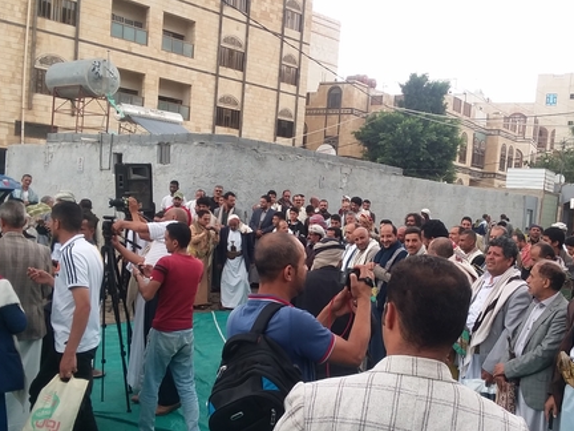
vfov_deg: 40.6
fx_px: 580
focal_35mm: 35
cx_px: 326
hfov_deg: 52.5
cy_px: 243
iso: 40
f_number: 1.9
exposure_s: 1/220
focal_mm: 2.47
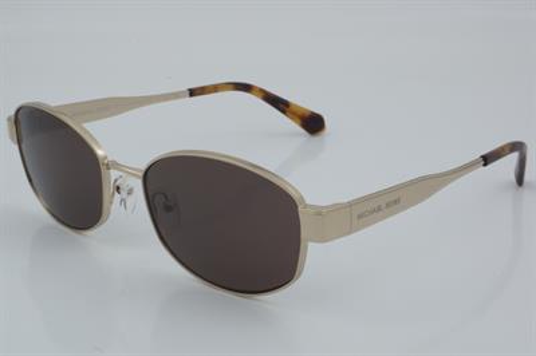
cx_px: 268
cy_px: 178
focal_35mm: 75
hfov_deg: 27.0
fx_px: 1116
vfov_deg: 18.2
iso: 100
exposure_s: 1/4
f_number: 32
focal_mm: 50
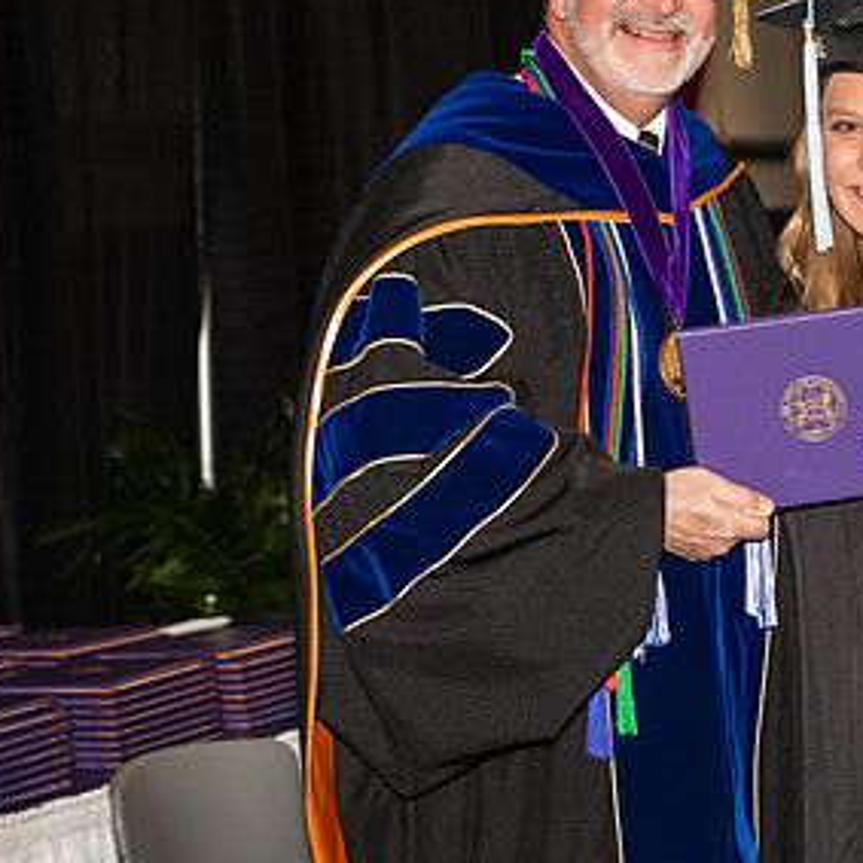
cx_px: 741
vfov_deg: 14.3
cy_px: 358
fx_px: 3441
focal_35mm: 122
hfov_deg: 14.2
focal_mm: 70
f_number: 5.6
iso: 1000
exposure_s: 1/200
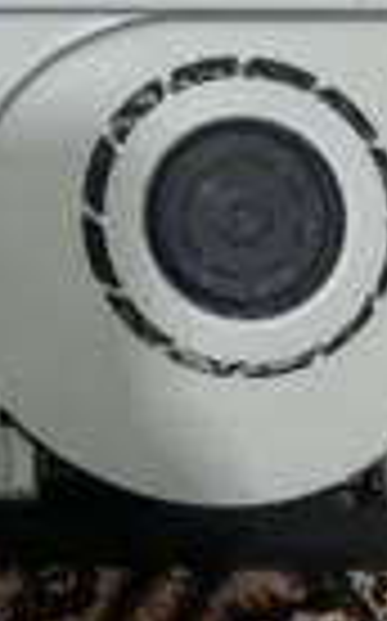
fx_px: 1353
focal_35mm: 80
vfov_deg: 24.0
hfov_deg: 15.4
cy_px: -76
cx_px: -130
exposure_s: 1/50
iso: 160
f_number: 1.5
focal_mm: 5.7
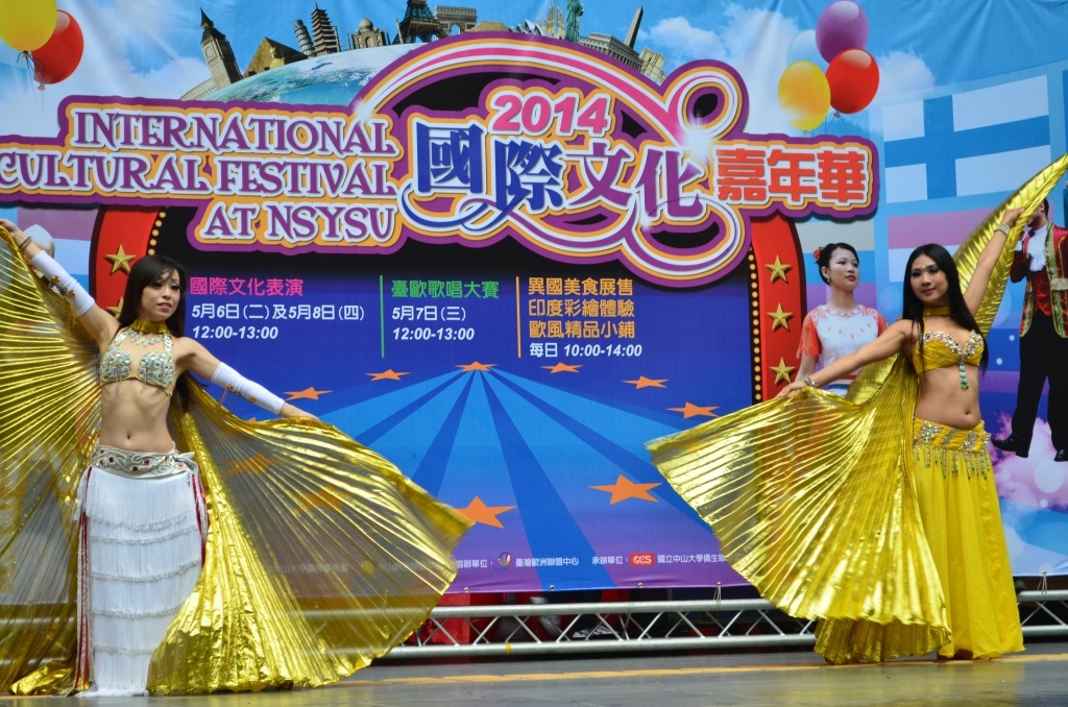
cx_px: 534
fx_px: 2442
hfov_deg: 24.7
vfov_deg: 16.5
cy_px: 354
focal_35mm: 82
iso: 200
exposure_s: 1/50
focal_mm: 55
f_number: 5.6
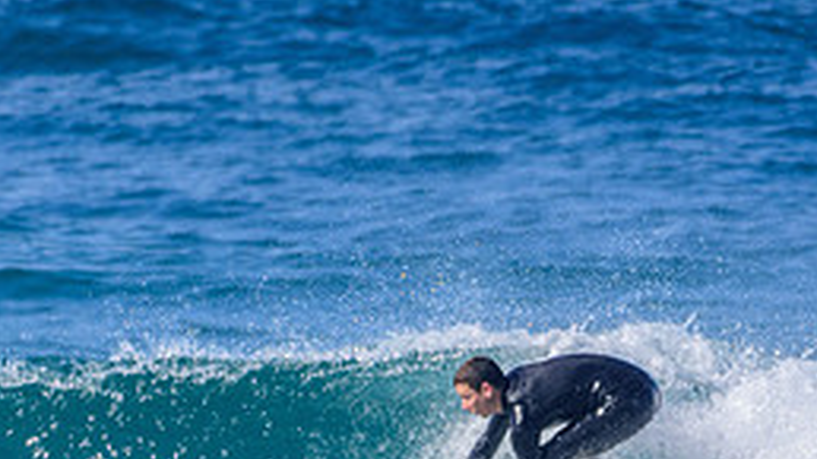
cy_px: 530
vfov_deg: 0.7
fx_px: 38250
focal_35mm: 1766
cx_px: 405
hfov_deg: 1.2
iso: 360
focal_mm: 500
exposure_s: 1/2000
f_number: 5.6
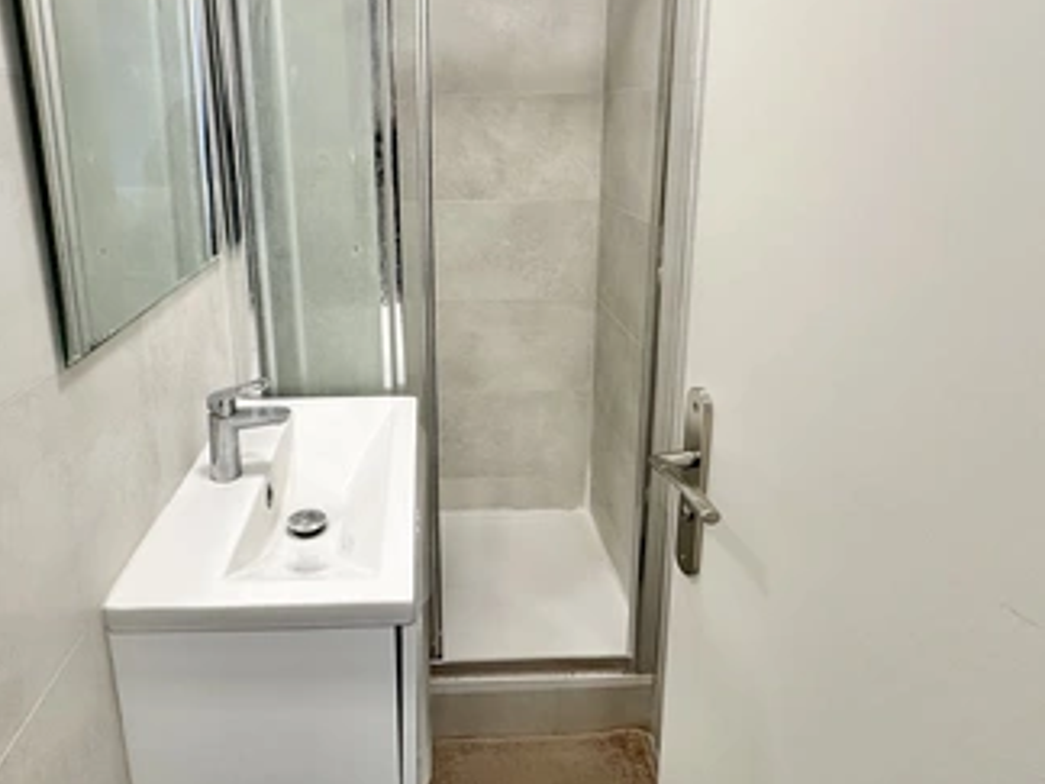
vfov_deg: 58.0
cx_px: 440
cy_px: 284
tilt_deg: -13.1
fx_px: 694
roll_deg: +0.7
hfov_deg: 73.4
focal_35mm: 23
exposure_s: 1/100
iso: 200
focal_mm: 2.22
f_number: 2.2
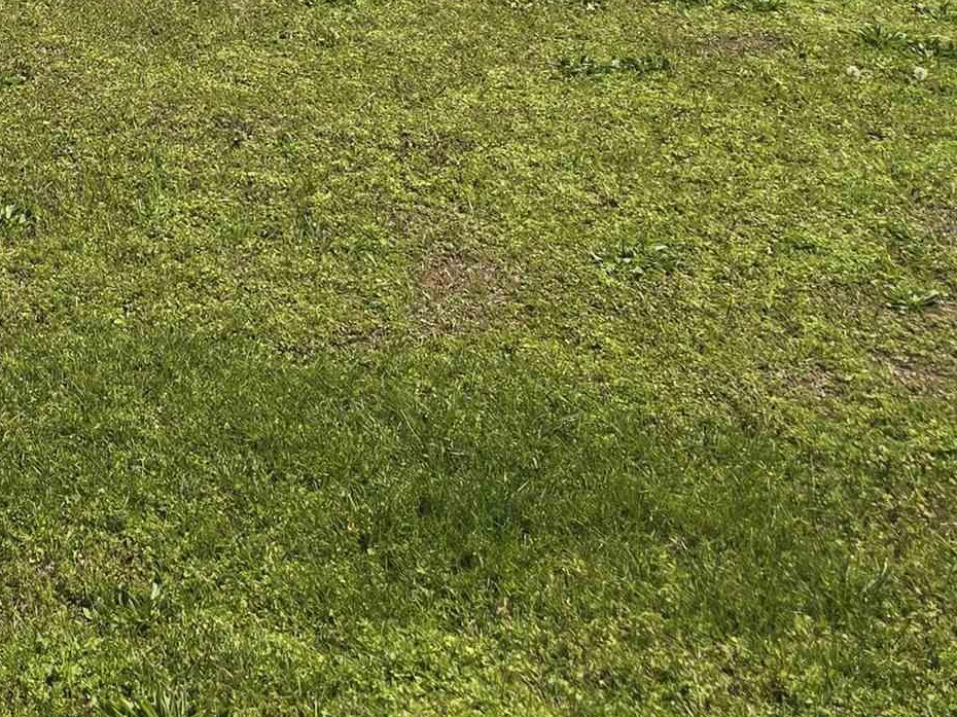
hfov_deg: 24.3
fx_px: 2101
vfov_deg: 17.2
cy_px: -404
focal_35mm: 76
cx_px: -47
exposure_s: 1/1192
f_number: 1.7
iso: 12
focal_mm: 6.3
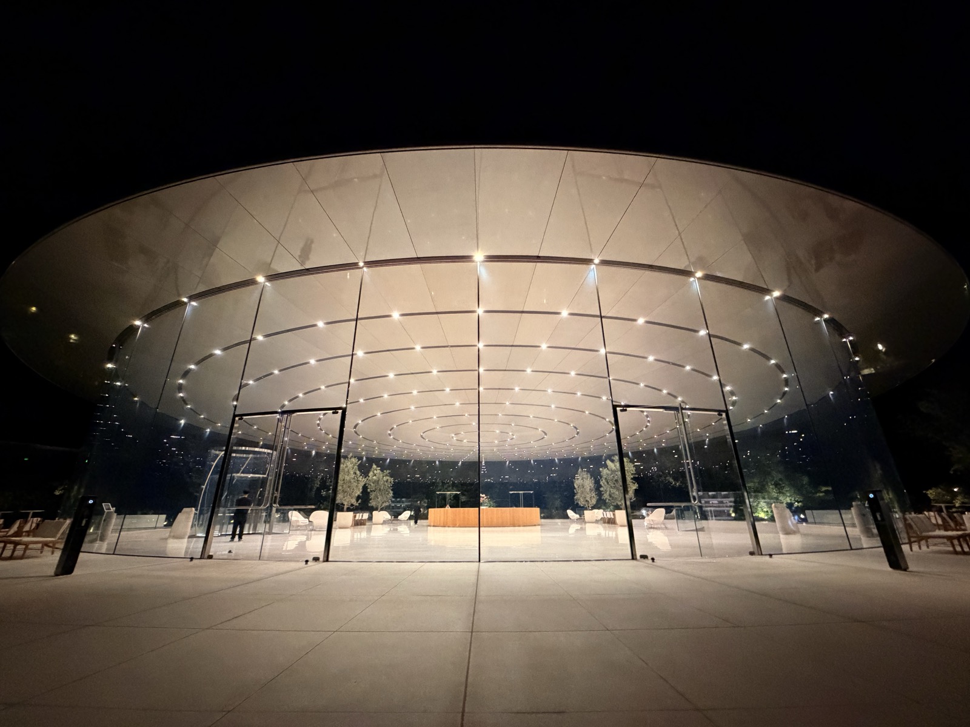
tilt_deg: +20.3
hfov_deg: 102.1
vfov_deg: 85.7
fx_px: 392
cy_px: 364
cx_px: 485
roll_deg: +0.7
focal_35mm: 14
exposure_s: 1/50
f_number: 2.2
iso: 1250
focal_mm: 2.22
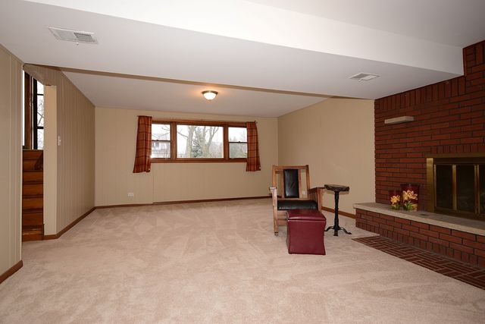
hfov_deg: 85.4
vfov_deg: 63.2
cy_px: 162
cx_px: 242
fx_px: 263
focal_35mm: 20
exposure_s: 1/60
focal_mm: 13
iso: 800
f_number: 7.1
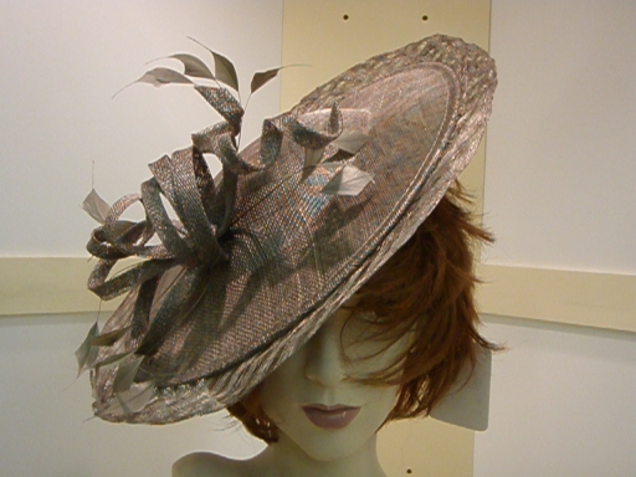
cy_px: 238
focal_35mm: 51
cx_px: 318
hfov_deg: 37.5
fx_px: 937
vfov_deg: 28.6
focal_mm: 9.1
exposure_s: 1/60
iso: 400
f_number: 4
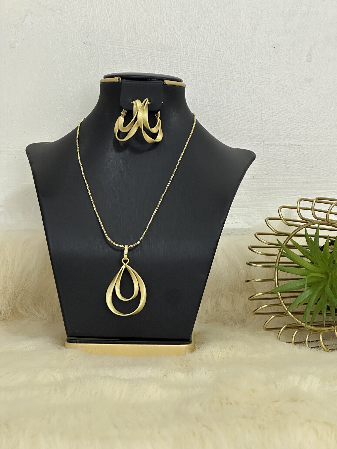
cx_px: 168
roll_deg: -0.1
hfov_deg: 19.1
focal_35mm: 77
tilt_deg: -3.3
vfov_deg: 25.3
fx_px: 999
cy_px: 224
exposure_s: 1/60
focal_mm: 9
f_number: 2.8
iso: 320
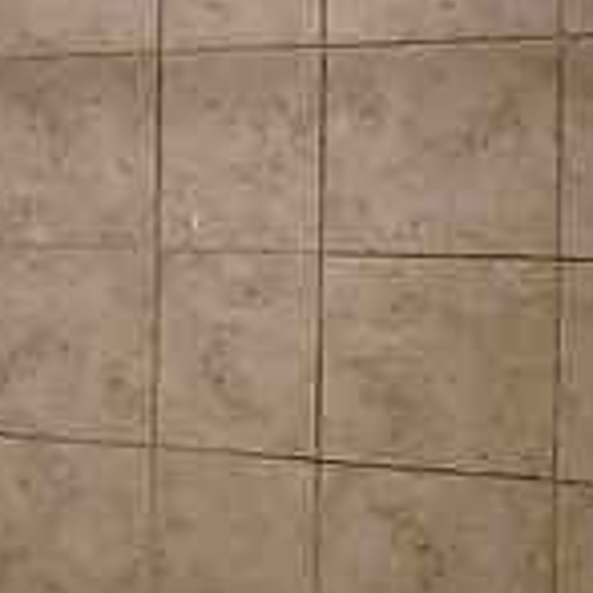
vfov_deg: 21.9
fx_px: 1531
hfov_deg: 19.0
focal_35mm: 79
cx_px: -319
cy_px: 230
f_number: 2.2
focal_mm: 1.8
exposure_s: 1/20
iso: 160
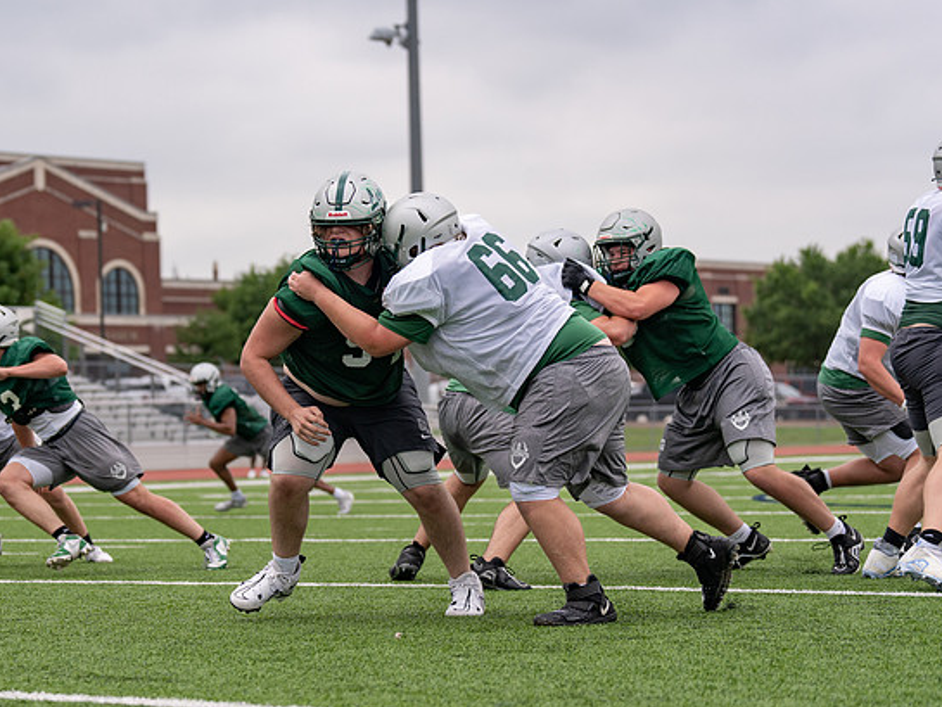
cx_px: 303
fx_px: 2885
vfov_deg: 14.0
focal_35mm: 106
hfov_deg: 18.5
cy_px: 351
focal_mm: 75
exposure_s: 1/2500
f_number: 2.8
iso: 160
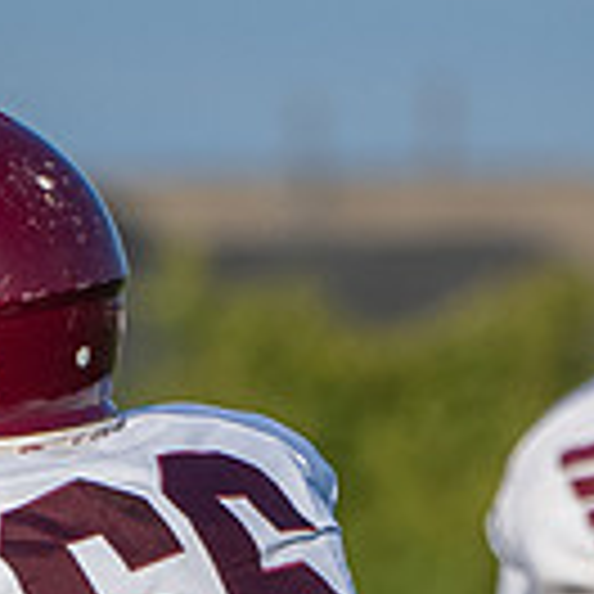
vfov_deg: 0.8
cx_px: -692
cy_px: 1007
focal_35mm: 2292
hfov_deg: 0.8
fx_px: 44497
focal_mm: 268
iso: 250
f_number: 5.6
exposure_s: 1/1250
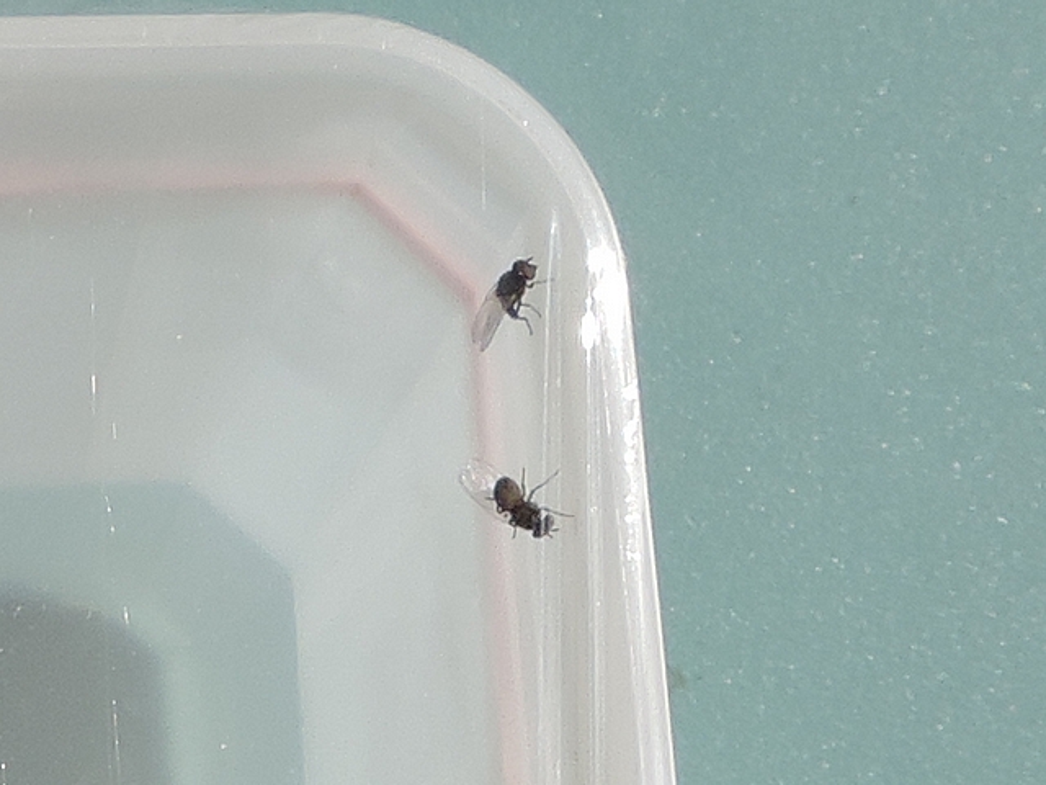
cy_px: 392
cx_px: 523
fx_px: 907
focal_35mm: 30
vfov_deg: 46.8
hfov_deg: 60.0
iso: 80
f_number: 3.5
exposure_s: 1/1600
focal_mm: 5.3
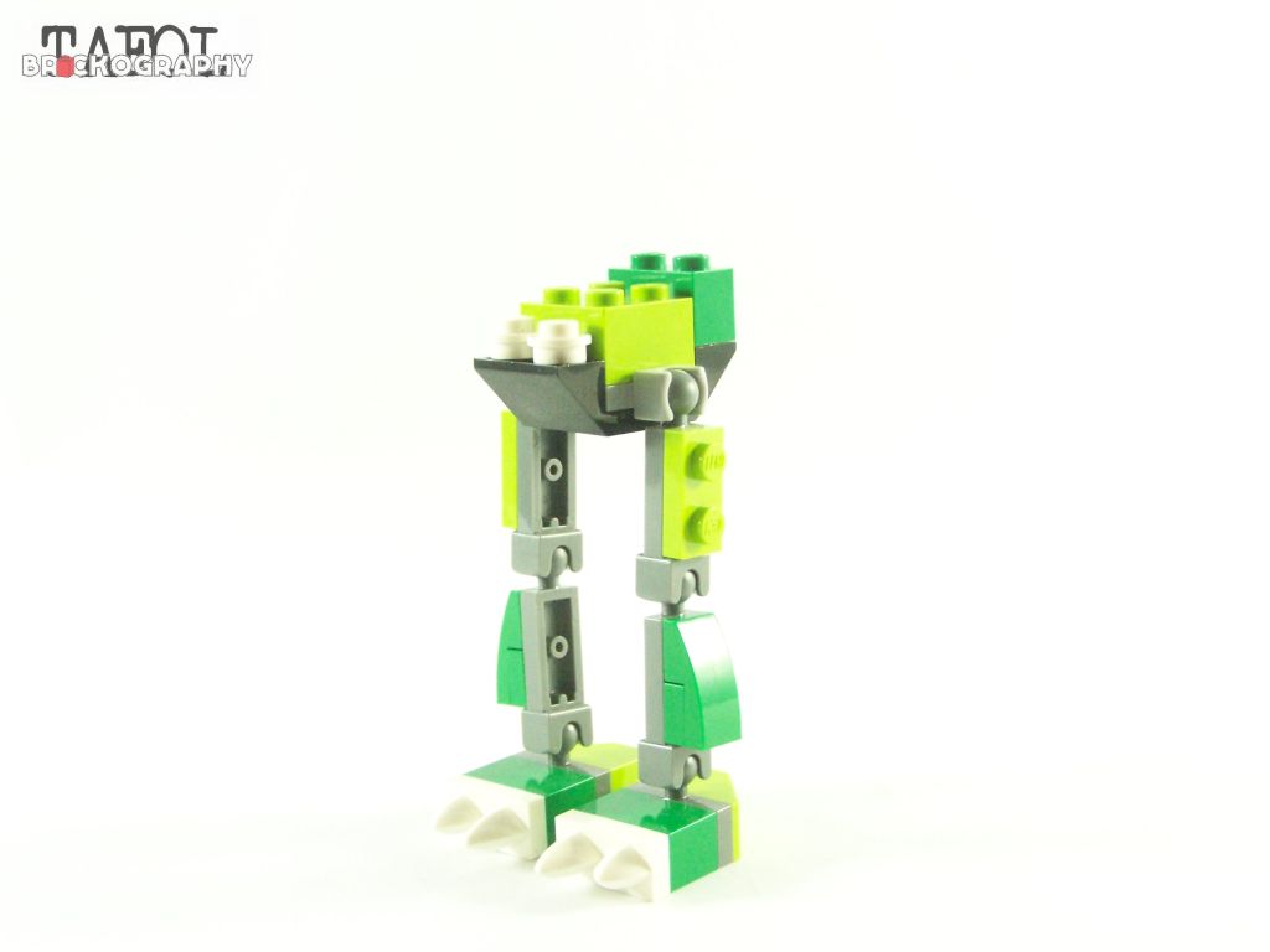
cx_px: 635
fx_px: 2165
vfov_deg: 24.8
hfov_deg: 32.7
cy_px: 476
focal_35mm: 59
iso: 400
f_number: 4
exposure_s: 1/60
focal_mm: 9.8
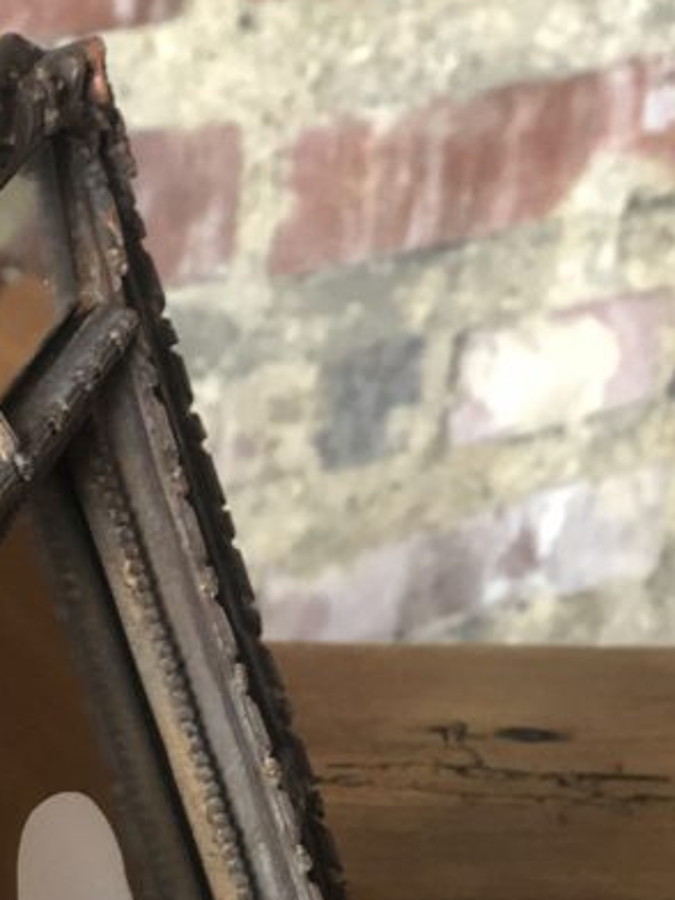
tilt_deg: -31.6
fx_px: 3536
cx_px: -21
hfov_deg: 10.8
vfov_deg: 14.2
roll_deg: -5.2
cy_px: 1008
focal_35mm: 136
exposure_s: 1/17
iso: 160
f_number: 2.4
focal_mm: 6
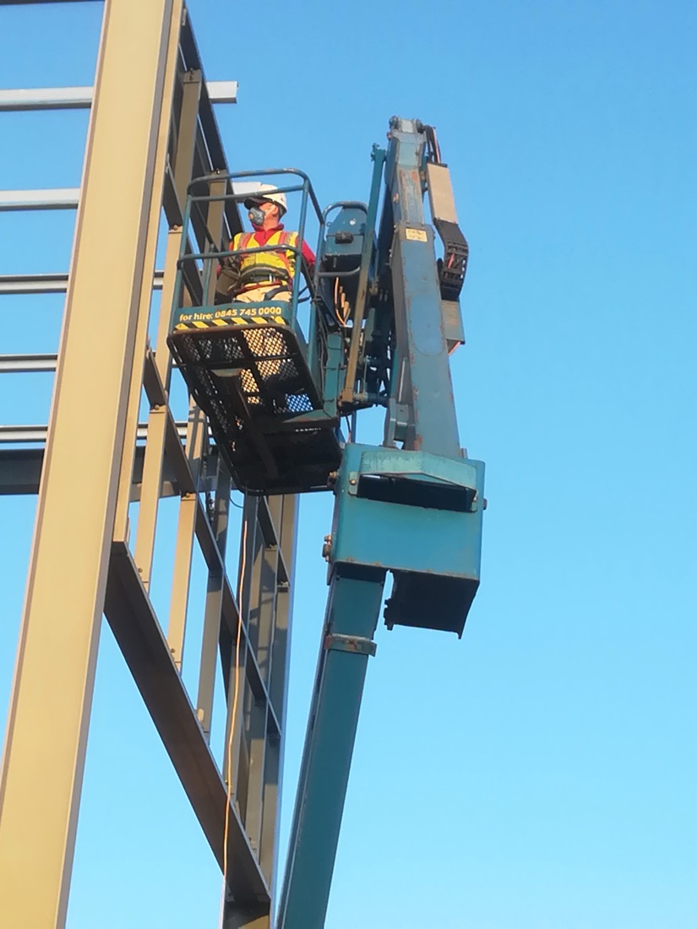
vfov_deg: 26.0
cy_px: 464
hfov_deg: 19.6
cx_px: 348
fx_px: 2014
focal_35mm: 75
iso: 50
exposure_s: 1/200
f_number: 2.2
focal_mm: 3.83
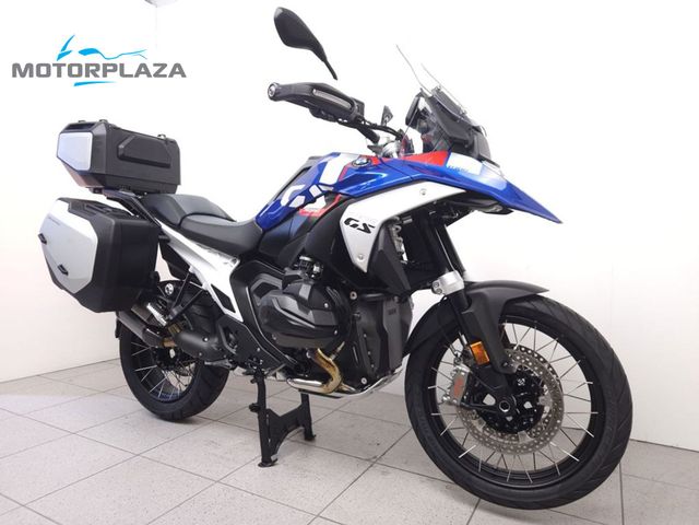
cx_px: 350
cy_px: 262
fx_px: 464
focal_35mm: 23
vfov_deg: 58.9
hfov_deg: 73.9
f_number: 1.8
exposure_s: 1/50
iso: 125
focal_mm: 5.4
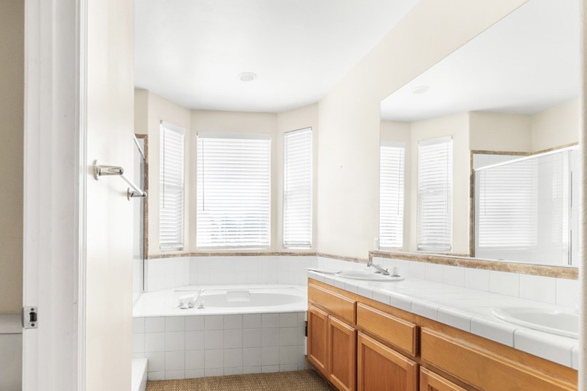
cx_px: 245
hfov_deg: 86.2
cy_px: 228
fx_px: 310
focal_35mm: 19
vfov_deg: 64.1
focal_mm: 10
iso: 320
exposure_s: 1/200
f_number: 7.1
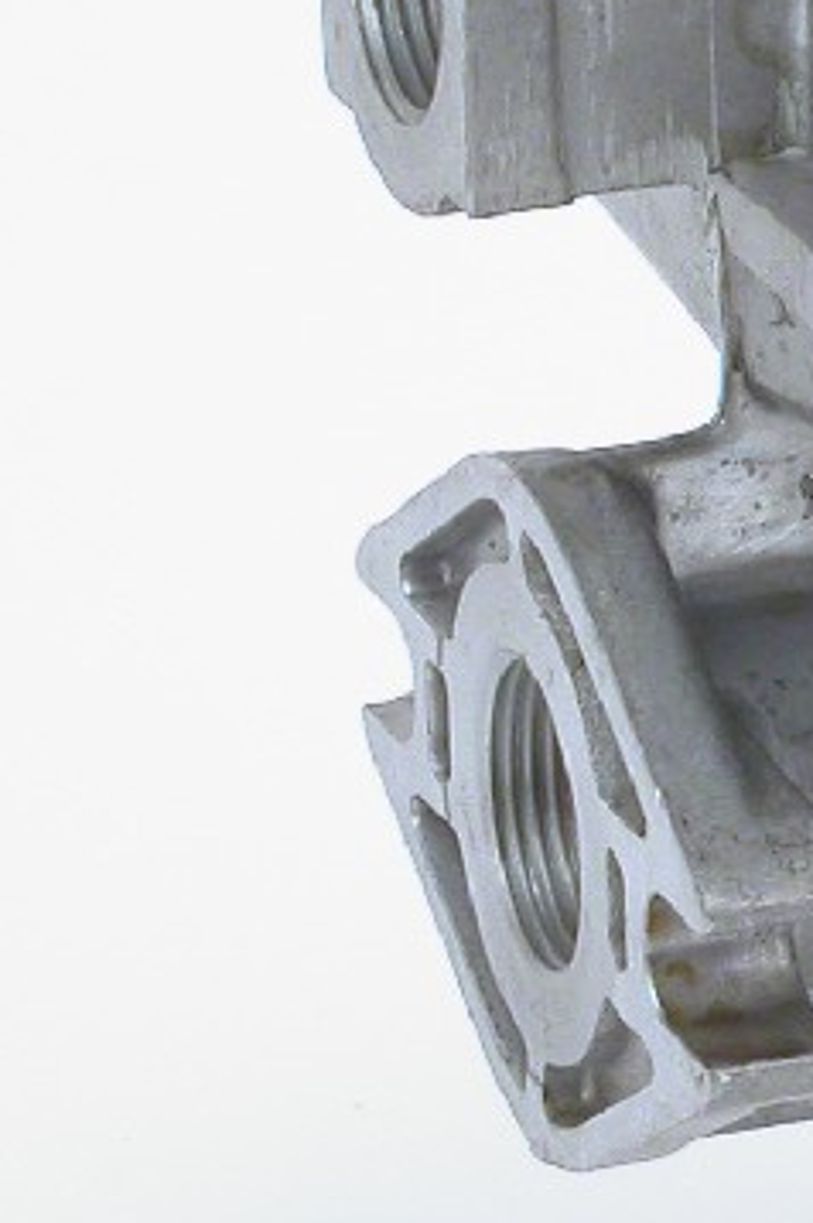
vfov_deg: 6.6
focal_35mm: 314
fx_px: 10657
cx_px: 1366
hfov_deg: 4.3
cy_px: 629
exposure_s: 1.5
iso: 100
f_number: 6.7
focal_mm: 18.6
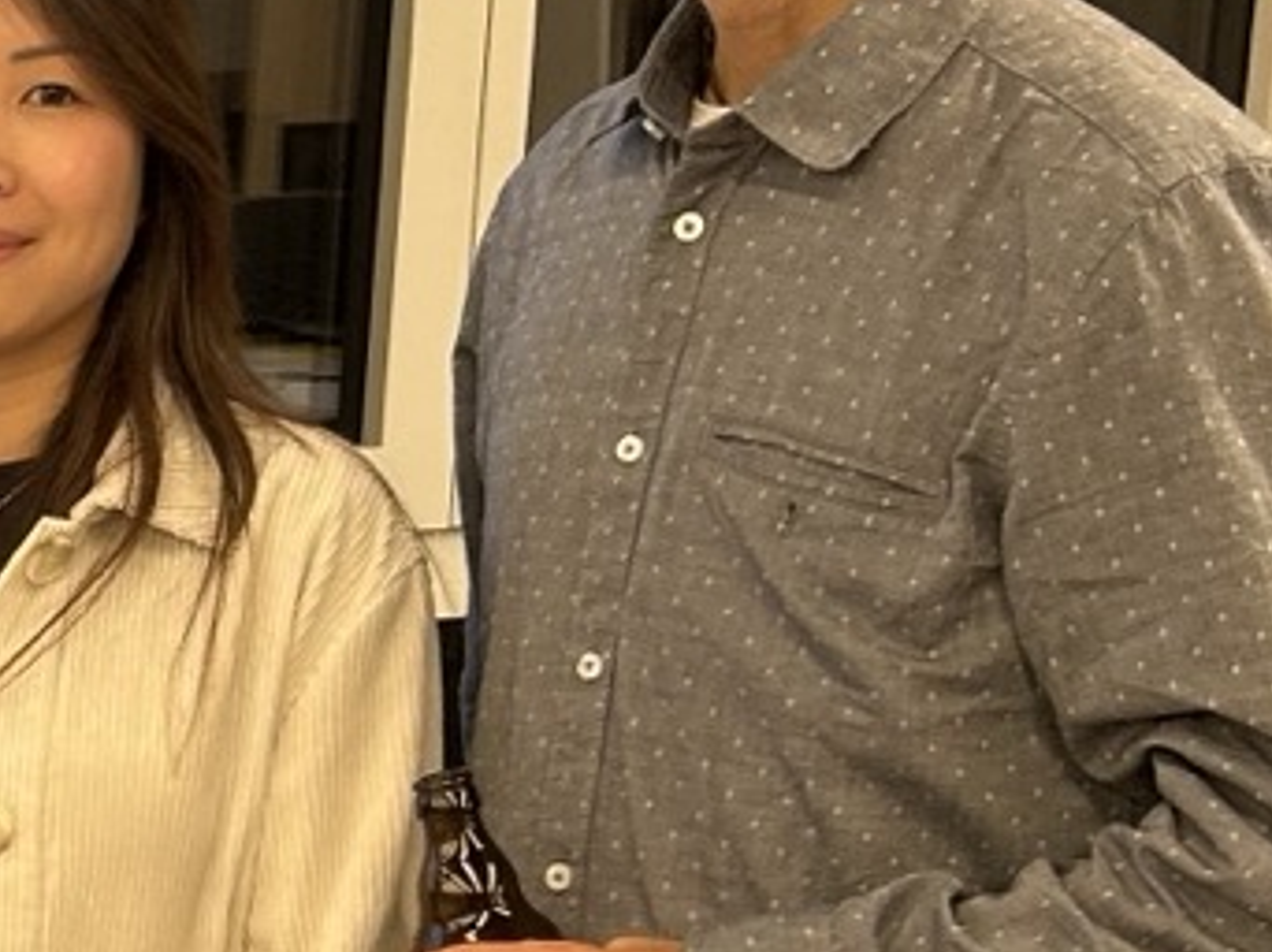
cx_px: -1183
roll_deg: +0.3
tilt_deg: -13.7
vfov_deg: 10.7
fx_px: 5031
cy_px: 1030
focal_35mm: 137
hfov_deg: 12.8
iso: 40
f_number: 1.5
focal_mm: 5.7
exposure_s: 1/100
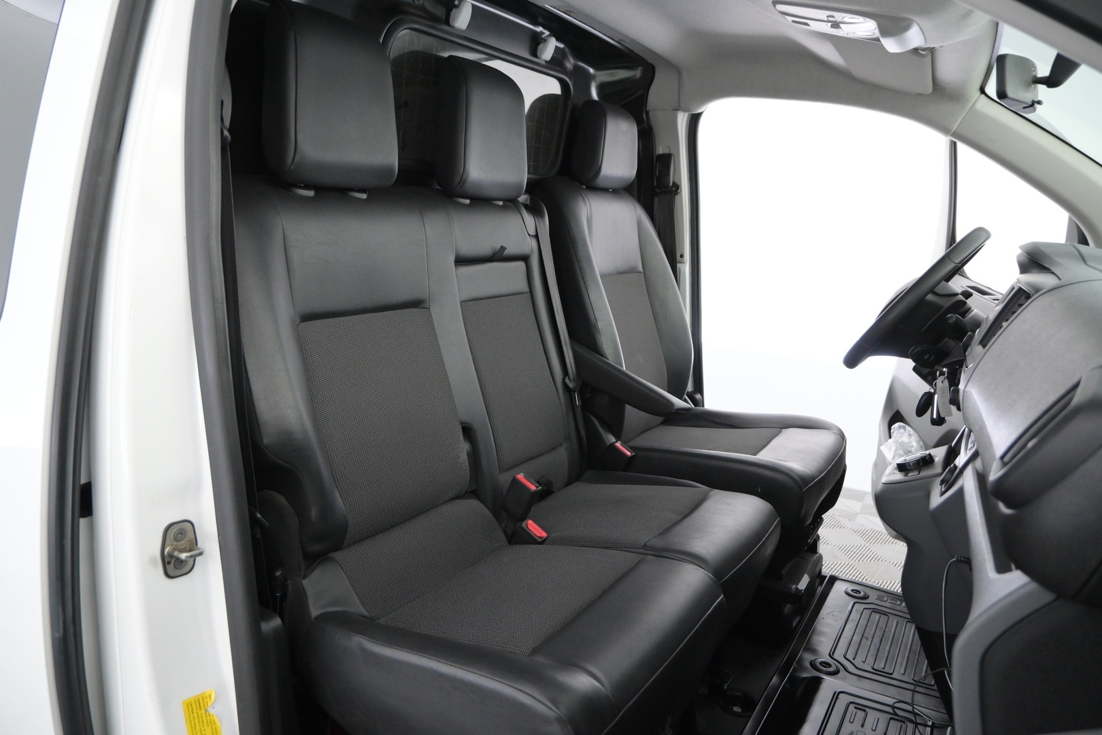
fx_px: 735
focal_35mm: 24
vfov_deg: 53.1
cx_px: 551
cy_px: 368
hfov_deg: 73.7
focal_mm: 16
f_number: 3.5
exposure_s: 1/50
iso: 2500
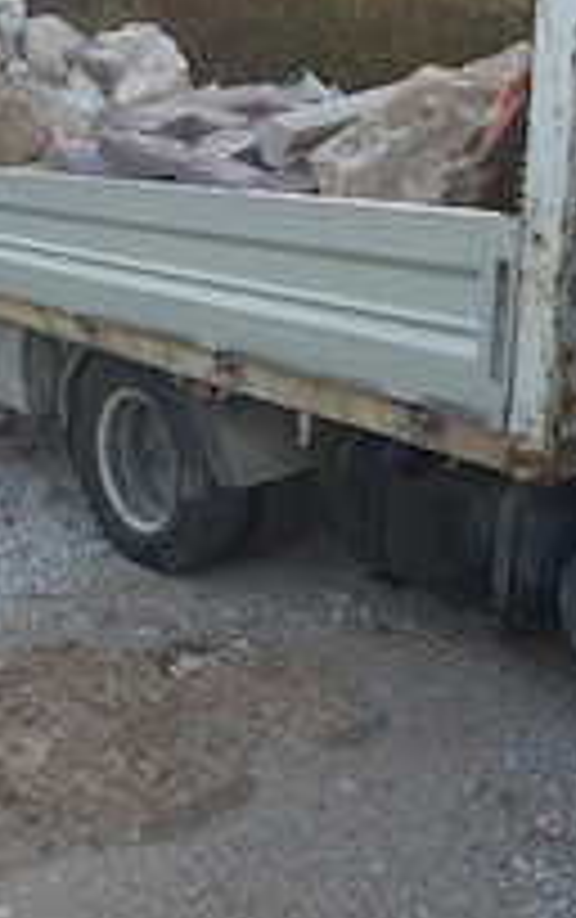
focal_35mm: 56
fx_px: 1403
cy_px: 486
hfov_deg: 22.2
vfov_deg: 36.2
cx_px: -14
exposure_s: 1/119
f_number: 1.7
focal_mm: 3.93
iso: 40
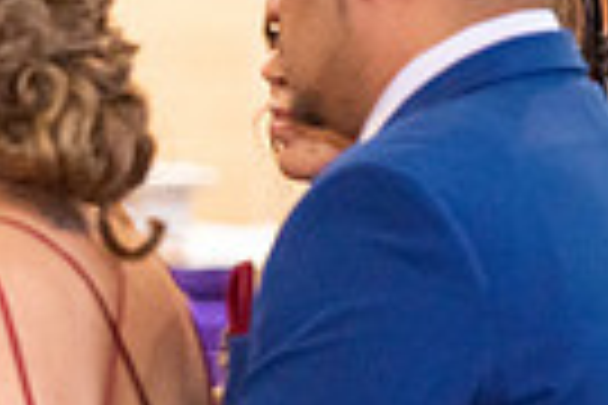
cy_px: 317
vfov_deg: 2.1
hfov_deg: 3.1
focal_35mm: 668
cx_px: -392
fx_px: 11281
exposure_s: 1/160
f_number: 2.8
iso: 2000
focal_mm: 155
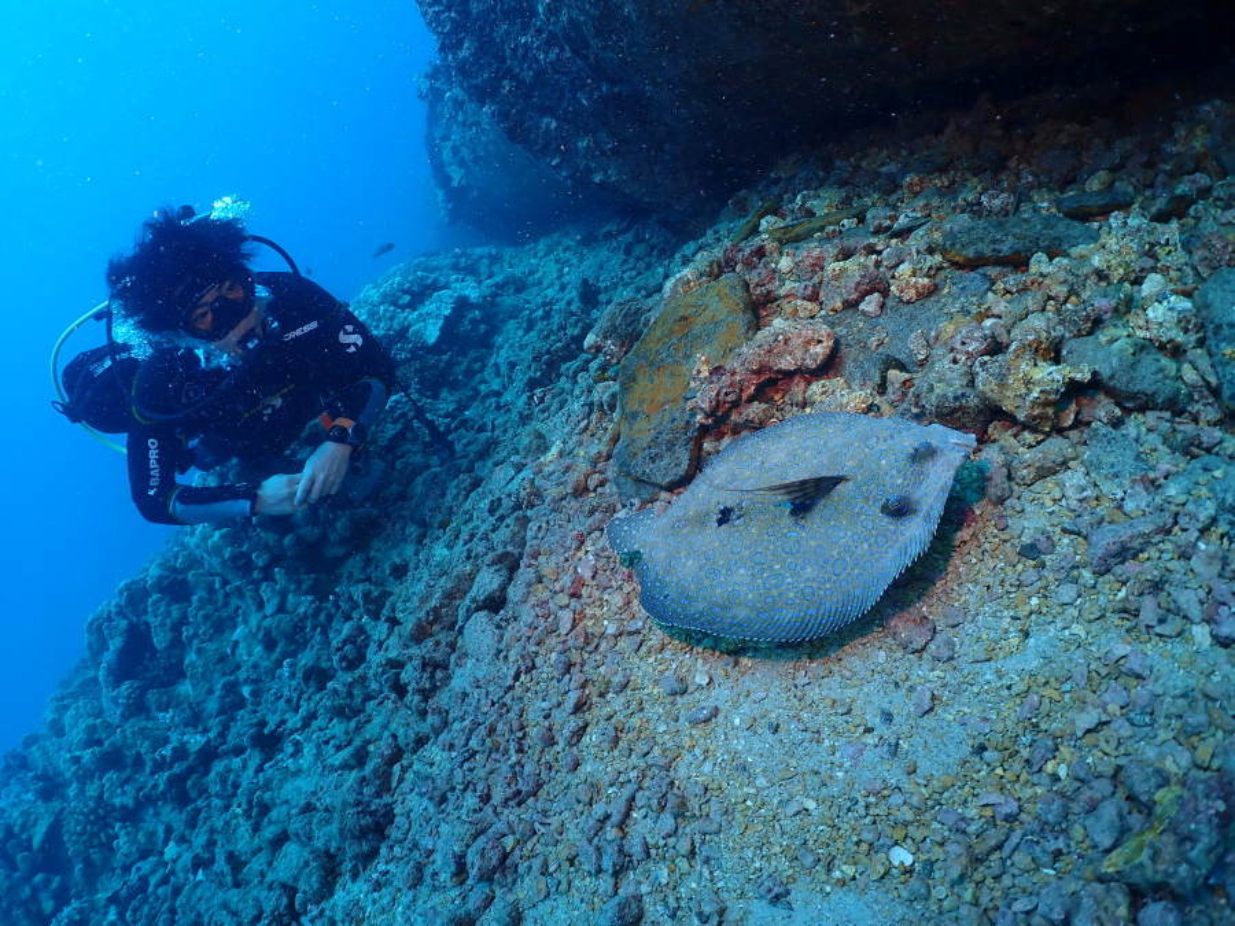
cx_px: 618
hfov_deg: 69.4
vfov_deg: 54.9
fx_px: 892
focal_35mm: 25
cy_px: 463
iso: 100
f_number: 2.8
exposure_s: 1/160
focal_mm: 4.5
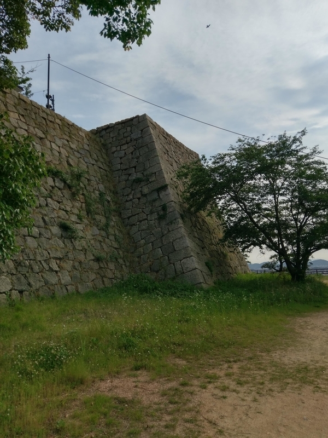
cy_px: 219
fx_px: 328
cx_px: 164
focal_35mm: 26
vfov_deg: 67.3
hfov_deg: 53.1
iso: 125
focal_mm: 4.58
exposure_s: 1/4571
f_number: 1.8
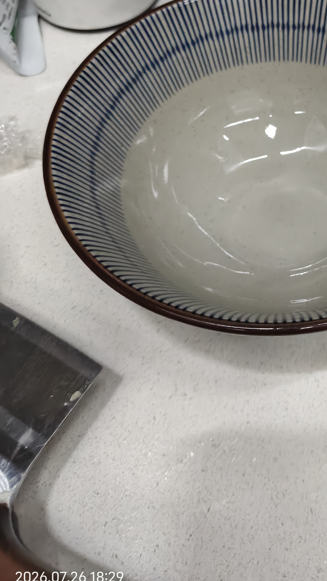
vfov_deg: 55.5
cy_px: 198
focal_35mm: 35
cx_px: 303
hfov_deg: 31.9
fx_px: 539
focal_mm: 5.56
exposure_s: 1/615
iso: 2375
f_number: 1.88
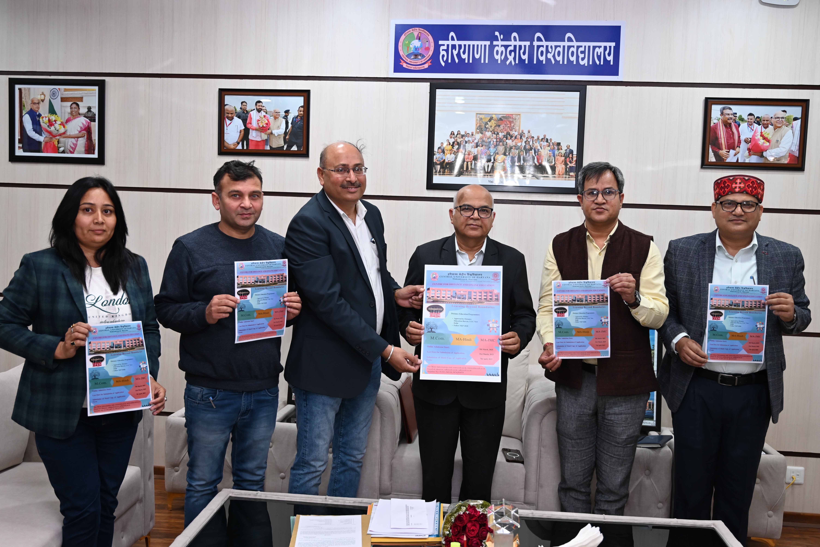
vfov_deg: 36.9
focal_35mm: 36
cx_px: 410
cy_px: 274
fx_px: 820
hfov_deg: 53.1
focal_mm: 36
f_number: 4
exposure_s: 1/125
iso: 1000
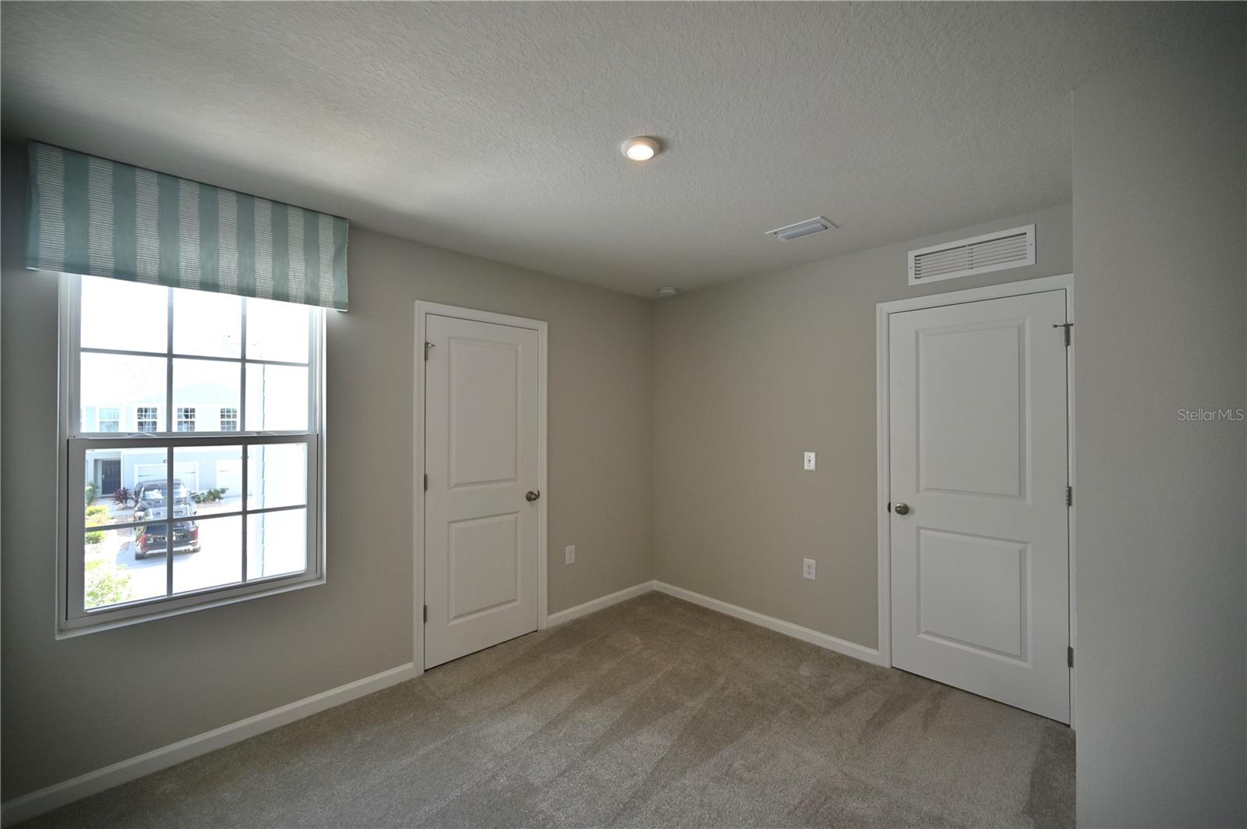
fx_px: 484
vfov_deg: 81.1
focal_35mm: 14
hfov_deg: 104.3
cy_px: 414
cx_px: 624
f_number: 4
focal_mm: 14
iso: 250
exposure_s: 1/250
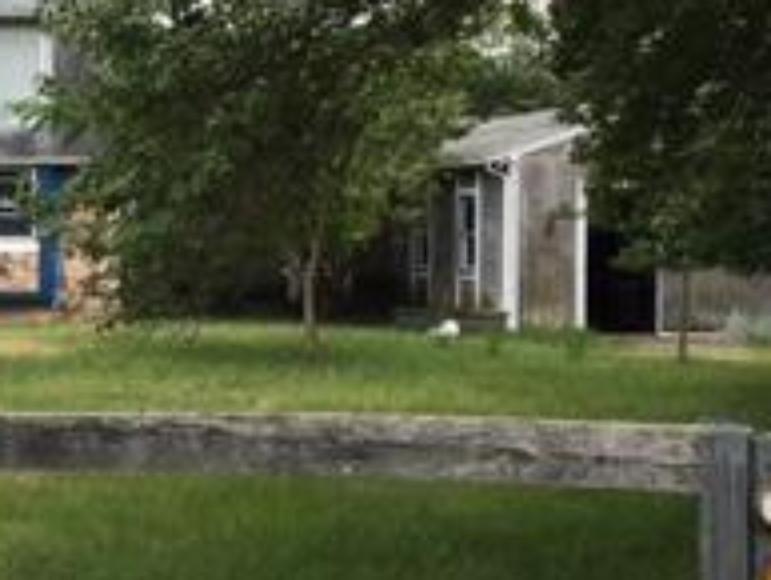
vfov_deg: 15.4
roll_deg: +0.9
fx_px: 2140
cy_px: 348
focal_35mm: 96
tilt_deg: -1.5
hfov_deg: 19.4
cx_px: -116
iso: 25
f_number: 2.2
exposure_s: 1/601
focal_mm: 4.15
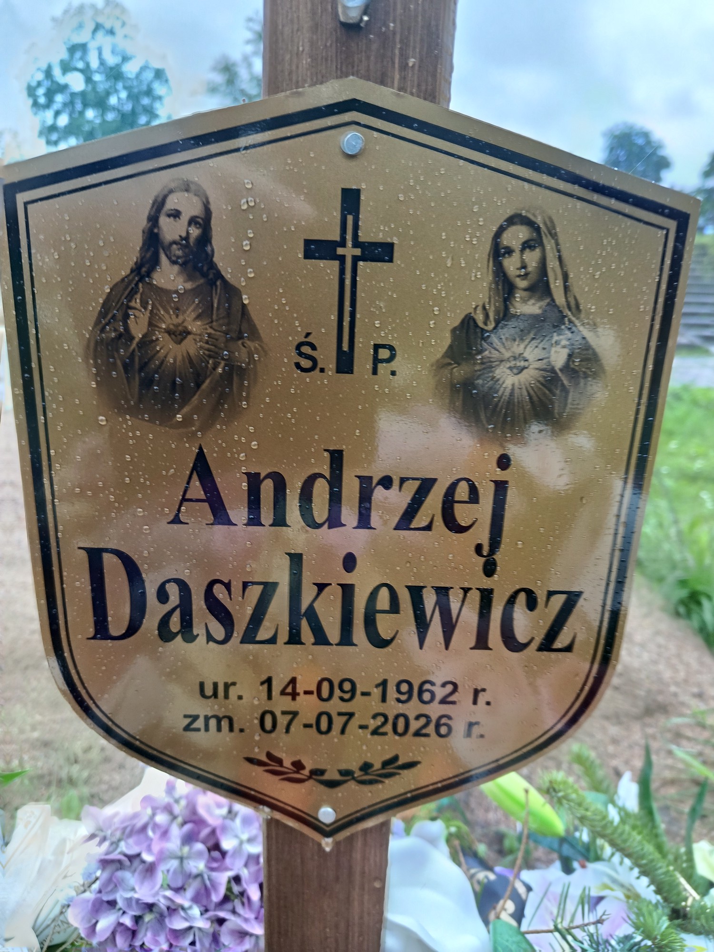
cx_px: 357
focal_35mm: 24
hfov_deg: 56.8
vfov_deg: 71.6
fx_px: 660
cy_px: 476
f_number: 1.7
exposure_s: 1/100
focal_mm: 5.24
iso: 150
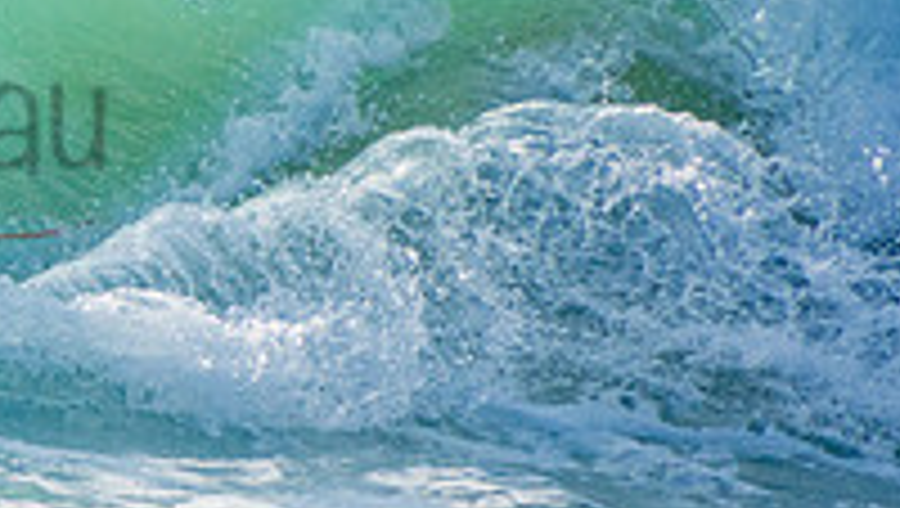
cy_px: 65
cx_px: -369
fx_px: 43456
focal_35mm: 1819
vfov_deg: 0.7
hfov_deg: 1.2
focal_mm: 400
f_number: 5.6
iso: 320
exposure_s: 1/2000
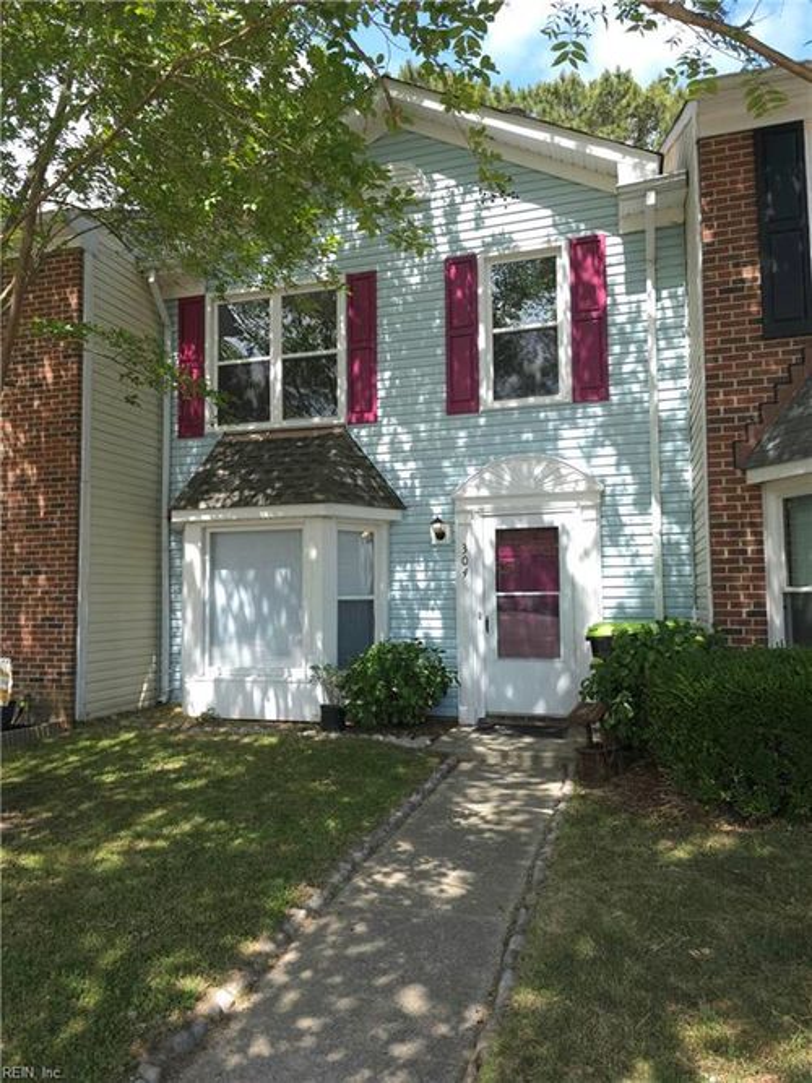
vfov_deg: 73.9
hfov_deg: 58.9
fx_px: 720
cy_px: 542
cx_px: 406
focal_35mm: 23
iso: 12
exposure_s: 1/169
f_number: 1.7
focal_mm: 6.3
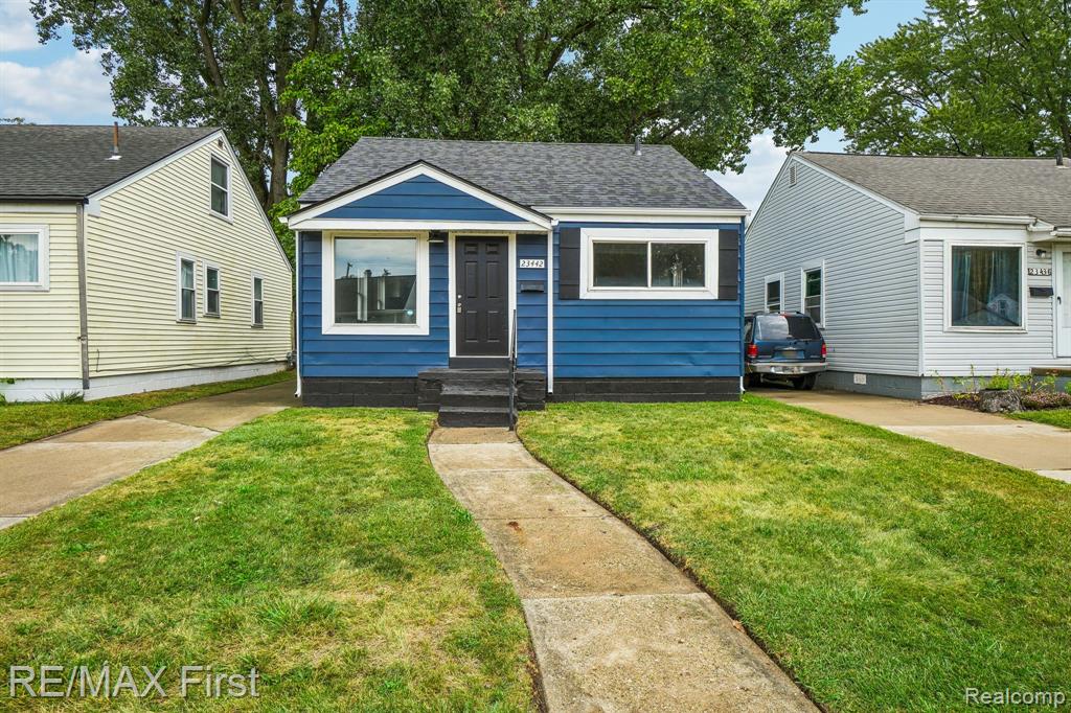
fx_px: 580
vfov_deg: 63.2
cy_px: 356
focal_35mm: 20
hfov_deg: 85.4
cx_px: 536
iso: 100
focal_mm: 13
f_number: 8
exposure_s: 1/90
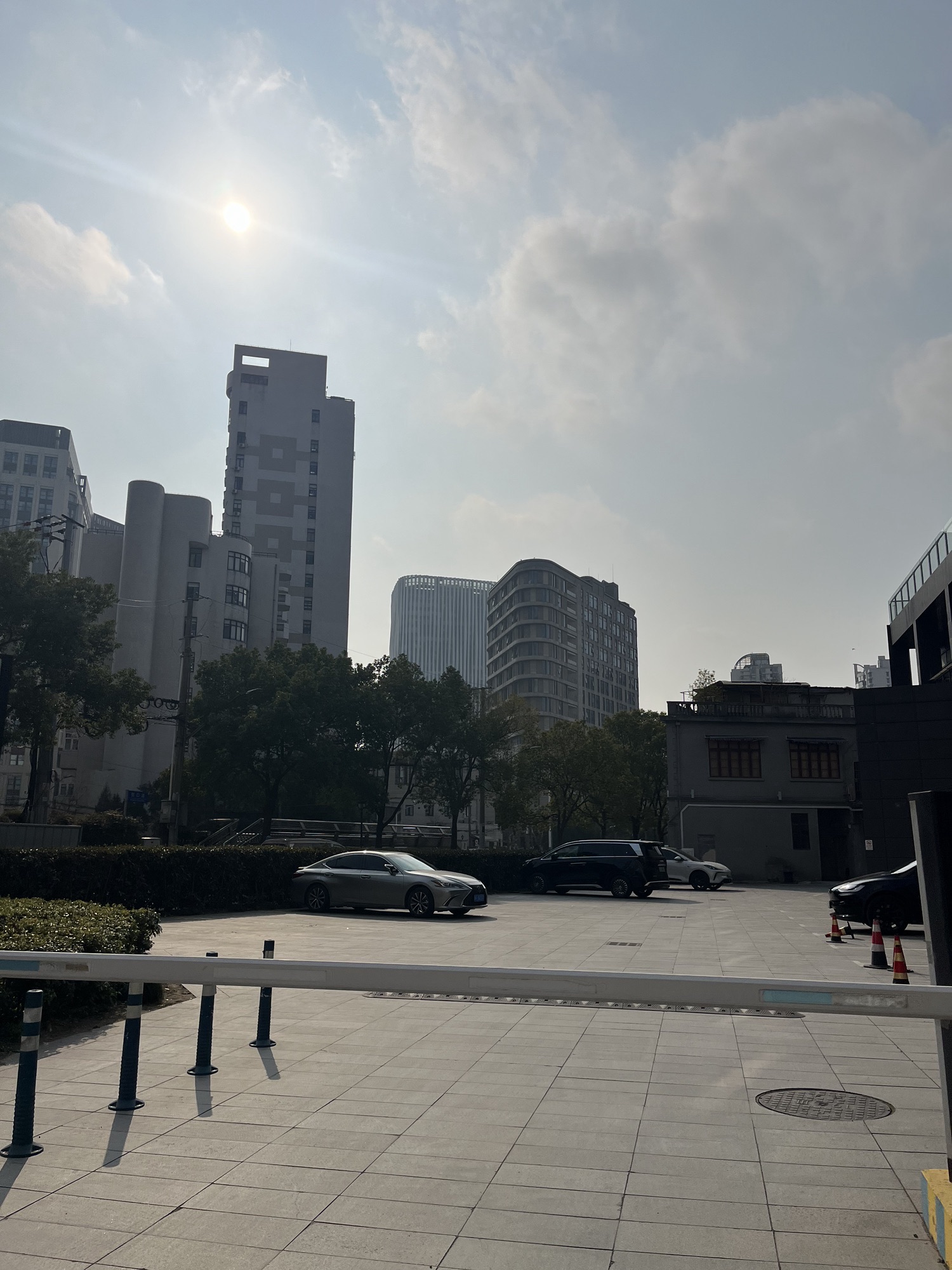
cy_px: 635
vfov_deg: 67.3
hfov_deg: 53.1
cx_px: 476
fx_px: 953
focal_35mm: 26
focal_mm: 5.1
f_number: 1.6
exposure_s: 1/17241
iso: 40
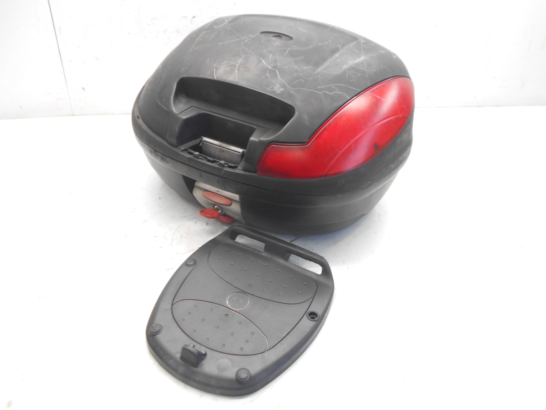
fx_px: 410
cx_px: 273
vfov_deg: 53.1
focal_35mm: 26
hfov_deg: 67.3
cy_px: 205
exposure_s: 1/30
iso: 180
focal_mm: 4.6
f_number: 3.2
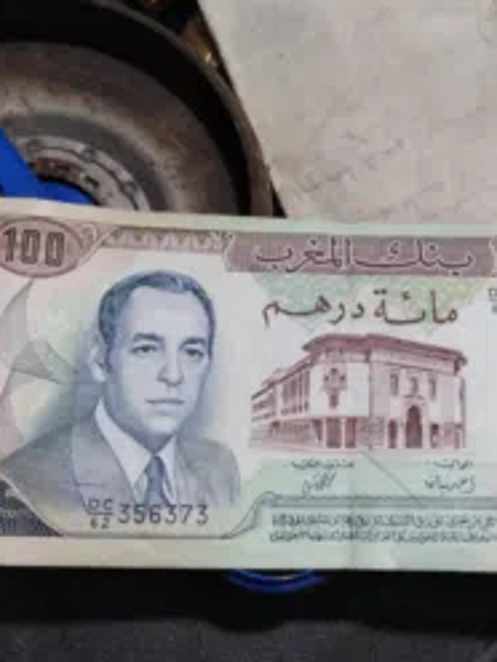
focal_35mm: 42
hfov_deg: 34.0
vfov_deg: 44.7
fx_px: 804
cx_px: 342
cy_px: 374
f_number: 2.2
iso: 435
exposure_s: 1/20
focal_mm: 3.46
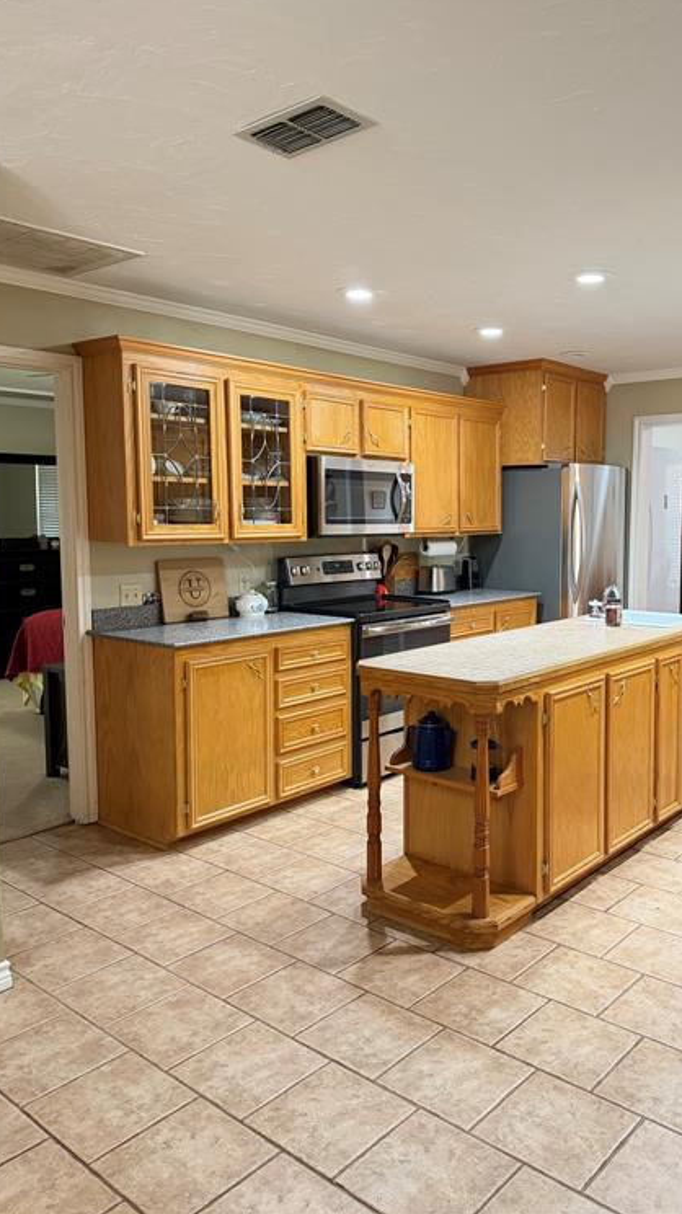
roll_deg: -0.6
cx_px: 450
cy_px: 591
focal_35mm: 27
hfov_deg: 42.3
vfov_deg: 69.9
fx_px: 869
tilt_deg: -4.9
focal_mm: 6.76
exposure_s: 1/60
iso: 500
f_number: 1.78
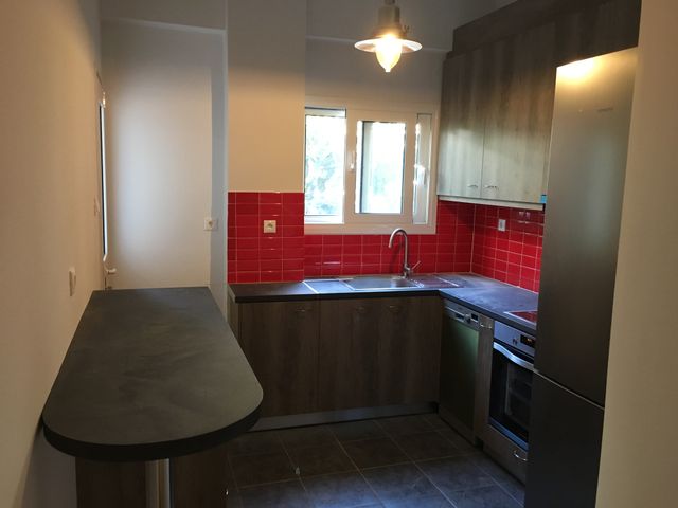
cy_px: 254
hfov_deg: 61.7
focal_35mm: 29
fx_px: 568
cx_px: 339
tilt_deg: -8.9
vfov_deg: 48.2
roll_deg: -2.1
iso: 200
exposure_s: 1/33
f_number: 2.2
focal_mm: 4.15
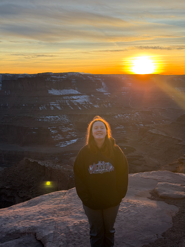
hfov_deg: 30.3
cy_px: 124
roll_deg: -0.5
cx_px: 92
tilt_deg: -8.3
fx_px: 342
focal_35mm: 48
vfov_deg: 39.7
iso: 64
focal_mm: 6.76
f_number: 1.78
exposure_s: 1/475
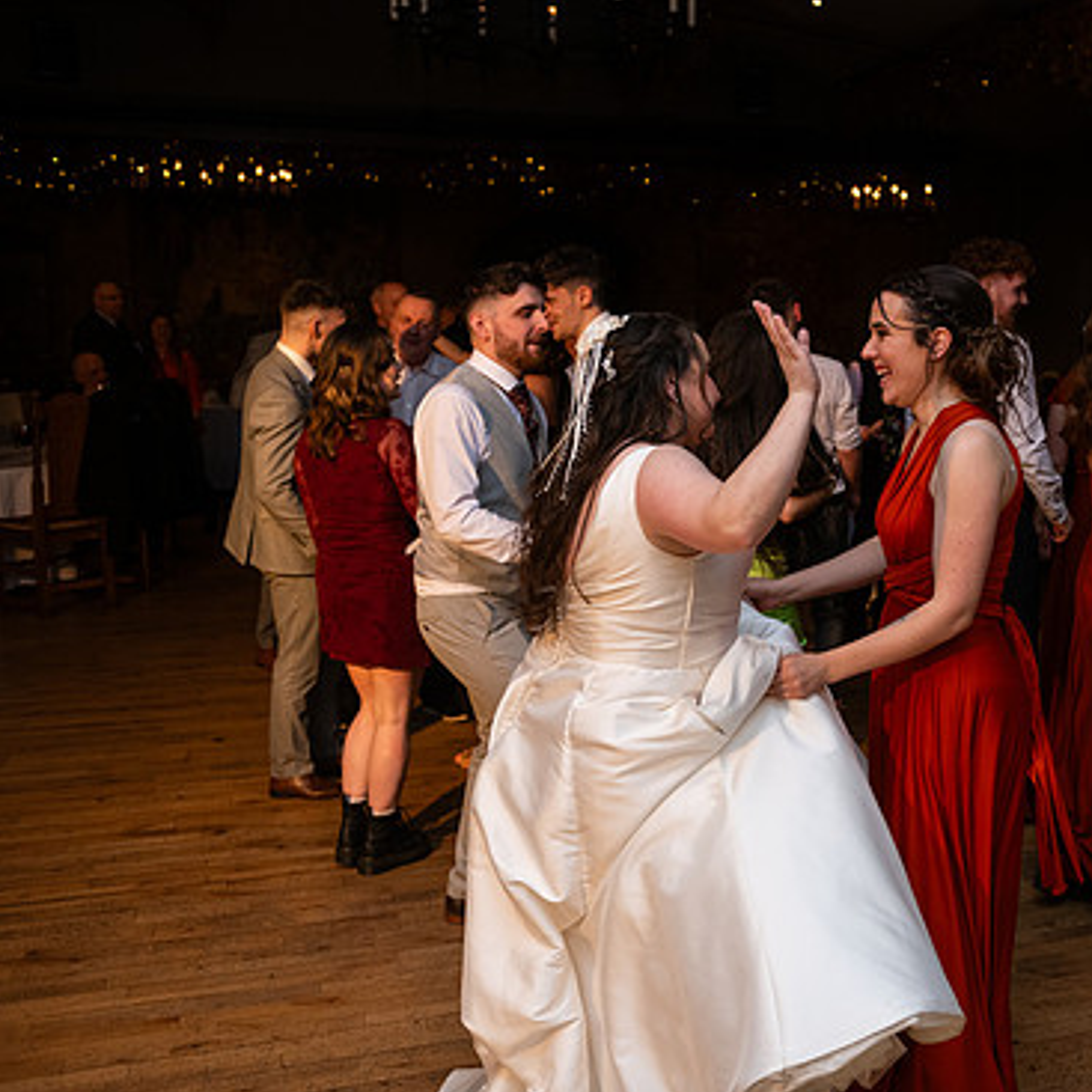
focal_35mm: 43
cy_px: 525
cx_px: 836
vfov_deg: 39.2
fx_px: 1535
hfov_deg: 38.0
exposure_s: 1/160
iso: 800
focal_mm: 32
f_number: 3.5
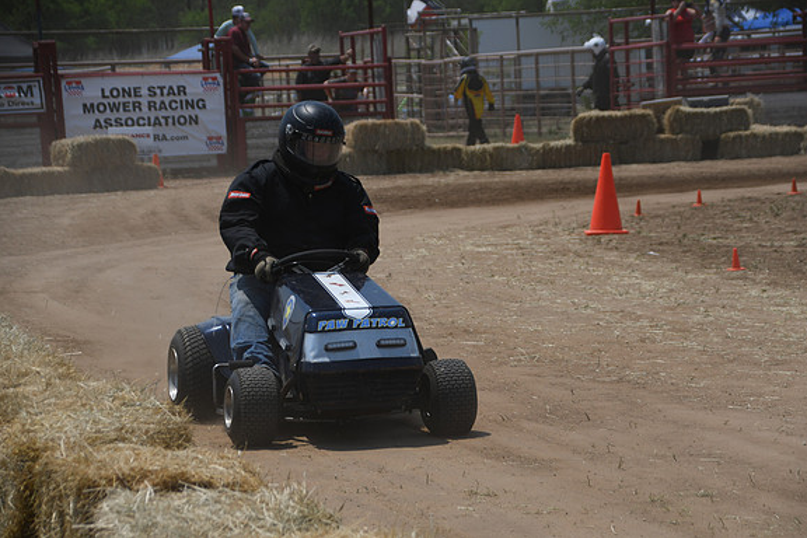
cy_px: 268
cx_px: 405
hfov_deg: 13.3
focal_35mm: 154
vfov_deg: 8.9
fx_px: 3452
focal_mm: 102
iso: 100
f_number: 5.6
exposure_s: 1/1250
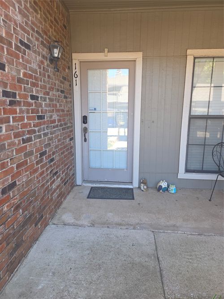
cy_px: 150
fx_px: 199
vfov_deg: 73.9
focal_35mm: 23
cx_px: 112
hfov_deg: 58.9
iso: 40
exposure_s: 1/120
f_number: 1.8
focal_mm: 5.4
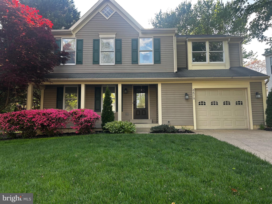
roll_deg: +0.2
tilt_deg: +6.5
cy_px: 102
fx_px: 204
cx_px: 136
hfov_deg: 67.3
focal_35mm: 26
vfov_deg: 53.1
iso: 50
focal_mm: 5.7
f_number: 1.5
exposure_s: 1/495
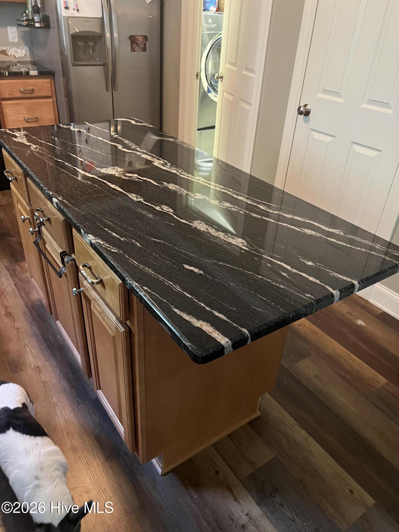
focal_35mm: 26
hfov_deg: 53.1
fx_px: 400
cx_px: 200
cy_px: 266
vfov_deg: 67.3
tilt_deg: -33.2
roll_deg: -3.3
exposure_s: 1/30
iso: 500
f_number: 1.5
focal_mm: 5.7
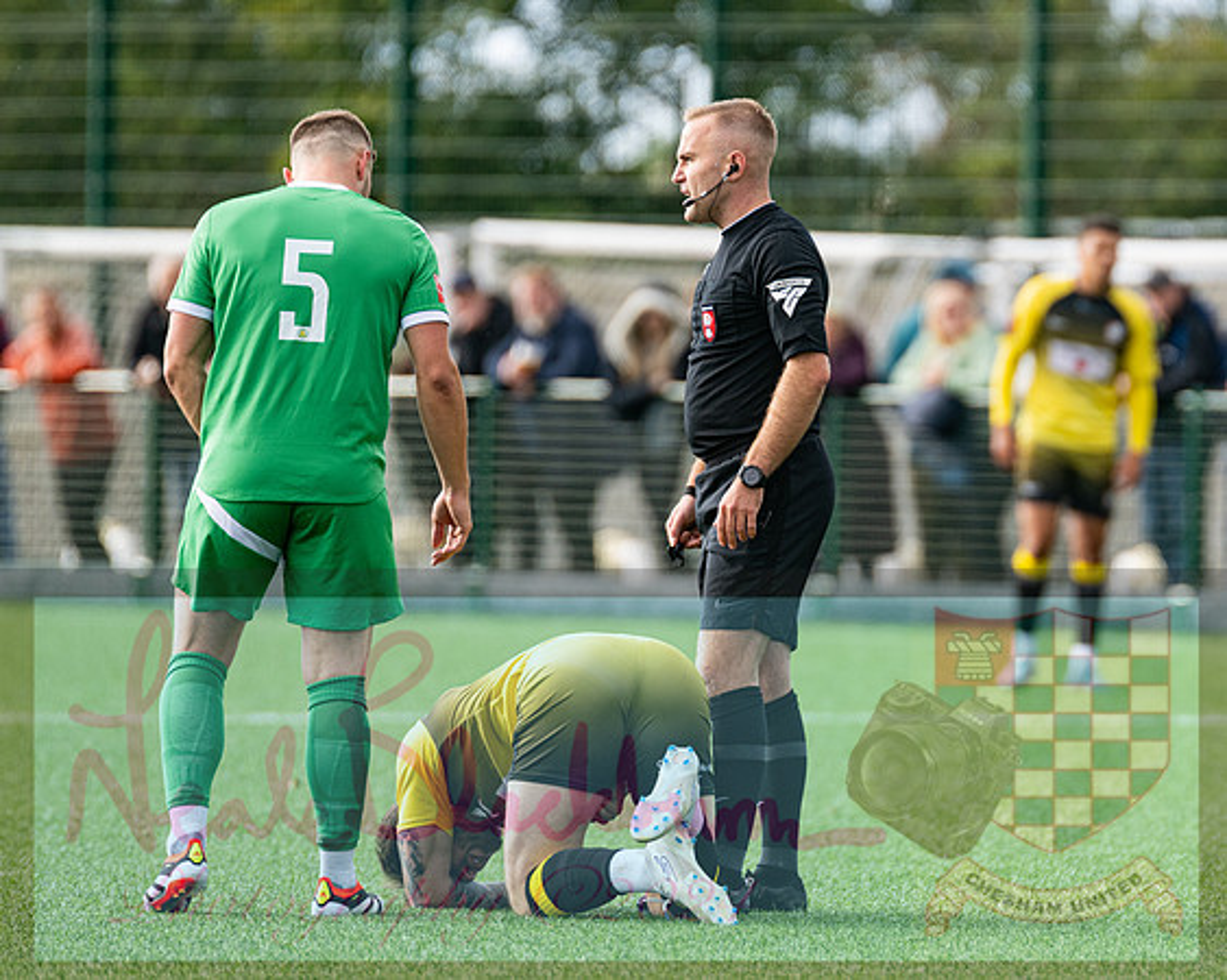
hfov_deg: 3.2
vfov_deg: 2.5
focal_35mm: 614
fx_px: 22276
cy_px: 486
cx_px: 949
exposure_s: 1/500
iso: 400
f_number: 4
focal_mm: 420
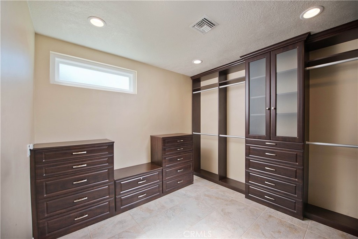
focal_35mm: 14
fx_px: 139
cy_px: 120
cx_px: 179
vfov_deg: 81.2
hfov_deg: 104.2
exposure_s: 1/320
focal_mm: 14
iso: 400
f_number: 5.6
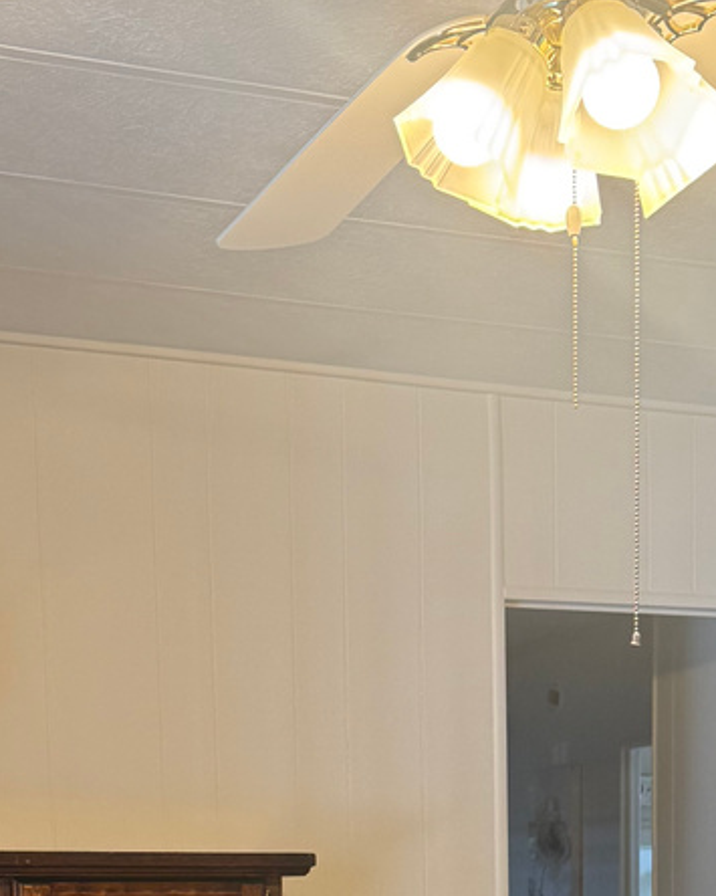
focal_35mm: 81
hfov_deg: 18.9
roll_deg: +0.4
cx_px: 430
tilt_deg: -5.5
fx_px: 2146
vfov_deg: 21.3
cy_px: 1177
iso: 250
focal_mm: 6.76
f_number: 1.78
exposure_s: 1/120
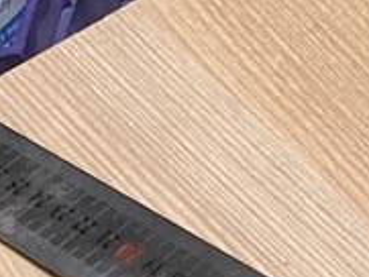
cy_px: -487
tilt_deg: -31.4
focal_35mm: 172
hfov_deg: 8.7
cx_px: 1219
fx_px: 1835
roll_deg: +0.3
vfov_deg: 7.7
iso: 125
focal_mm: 4.25
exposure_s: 1/50
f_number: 1.8
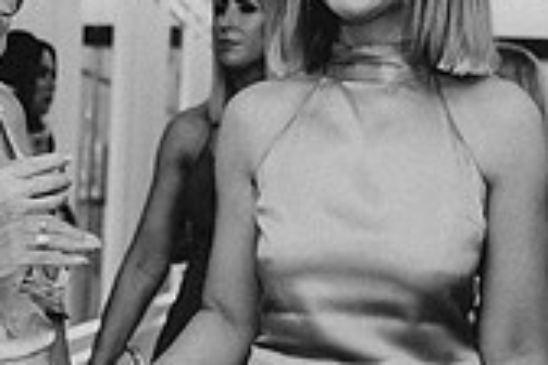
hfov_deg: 16.6
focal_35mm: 121
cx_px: 26
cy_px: 275
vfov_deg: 11.3
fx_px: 1842
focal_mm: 35
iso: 640
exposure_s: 1/200
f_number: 2.2
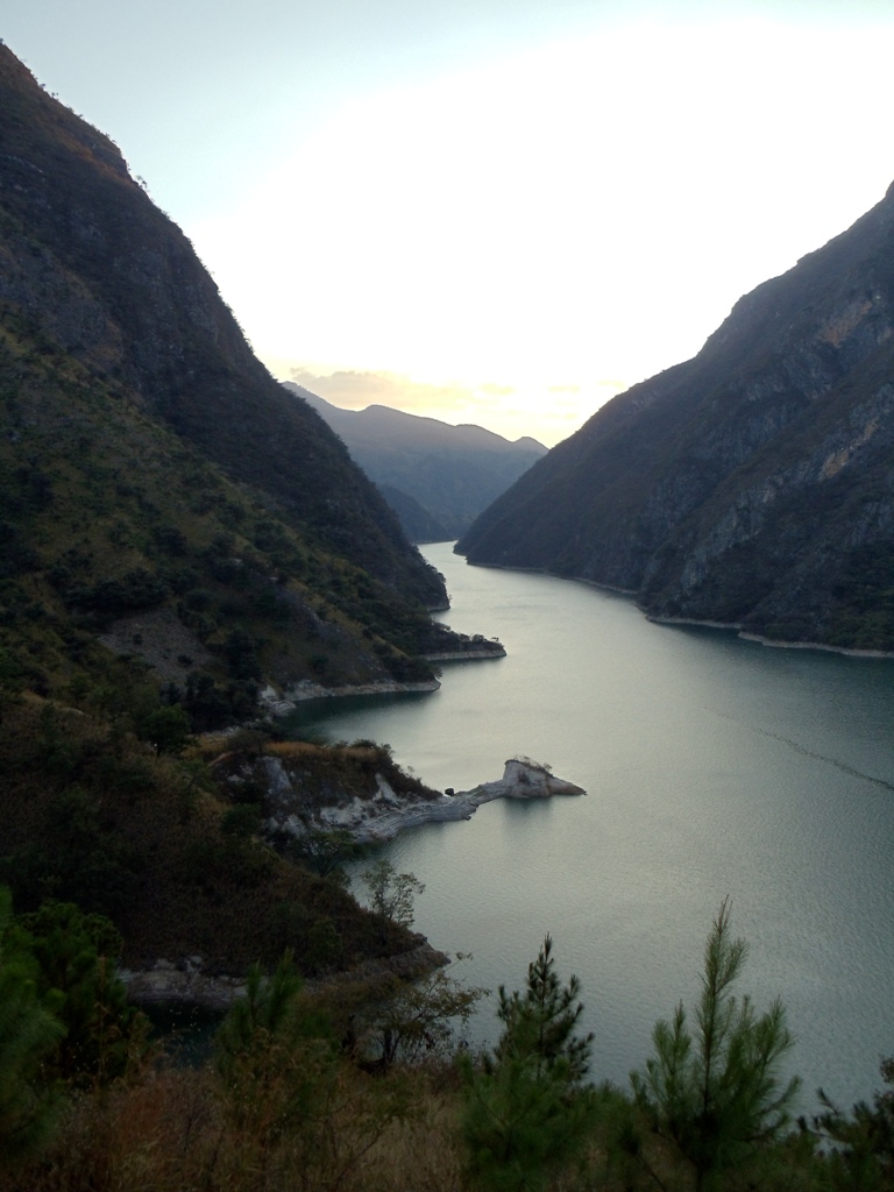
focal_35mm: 44
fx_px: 1515
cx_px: 447
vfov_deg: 42.9
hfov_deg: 32.9
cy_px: 596
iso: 100
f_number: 3.5
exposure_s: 1/160
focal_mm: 6
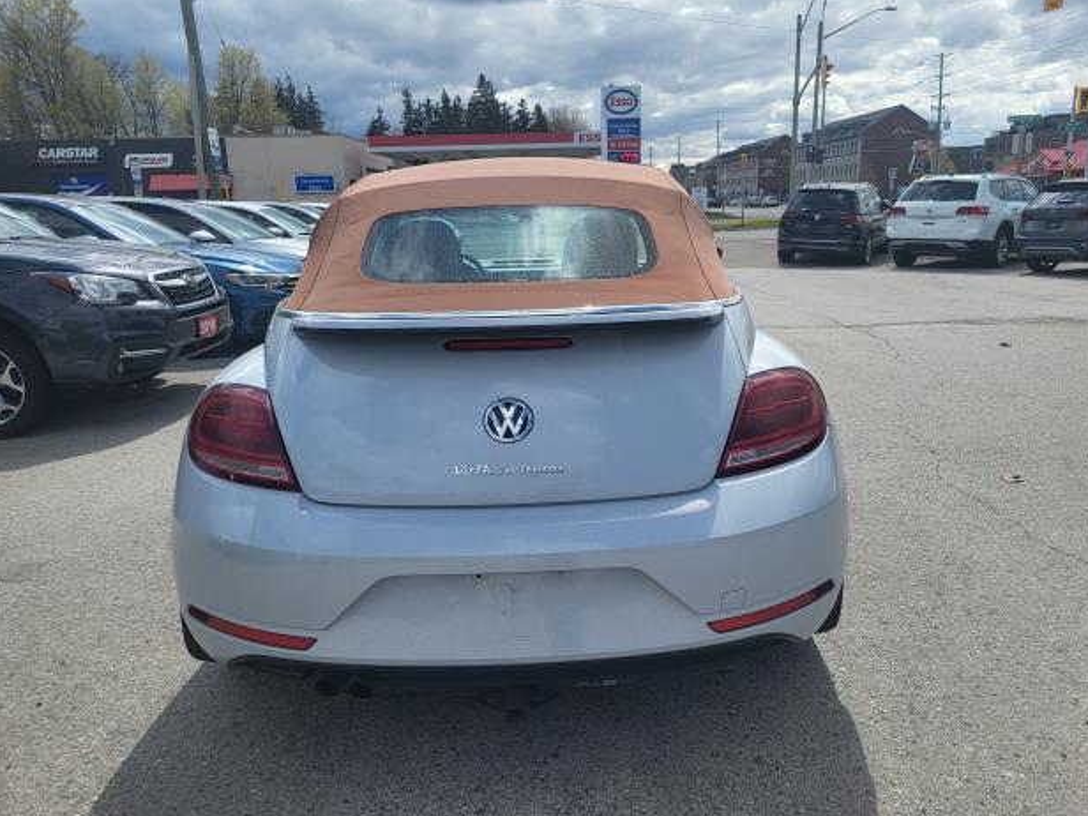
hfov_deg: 65.3
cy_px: 406
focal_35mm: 27
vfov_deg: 51.4
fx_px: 849
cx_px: 558
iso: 40
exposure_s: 1/2851
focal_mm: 5.4
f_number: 1.8
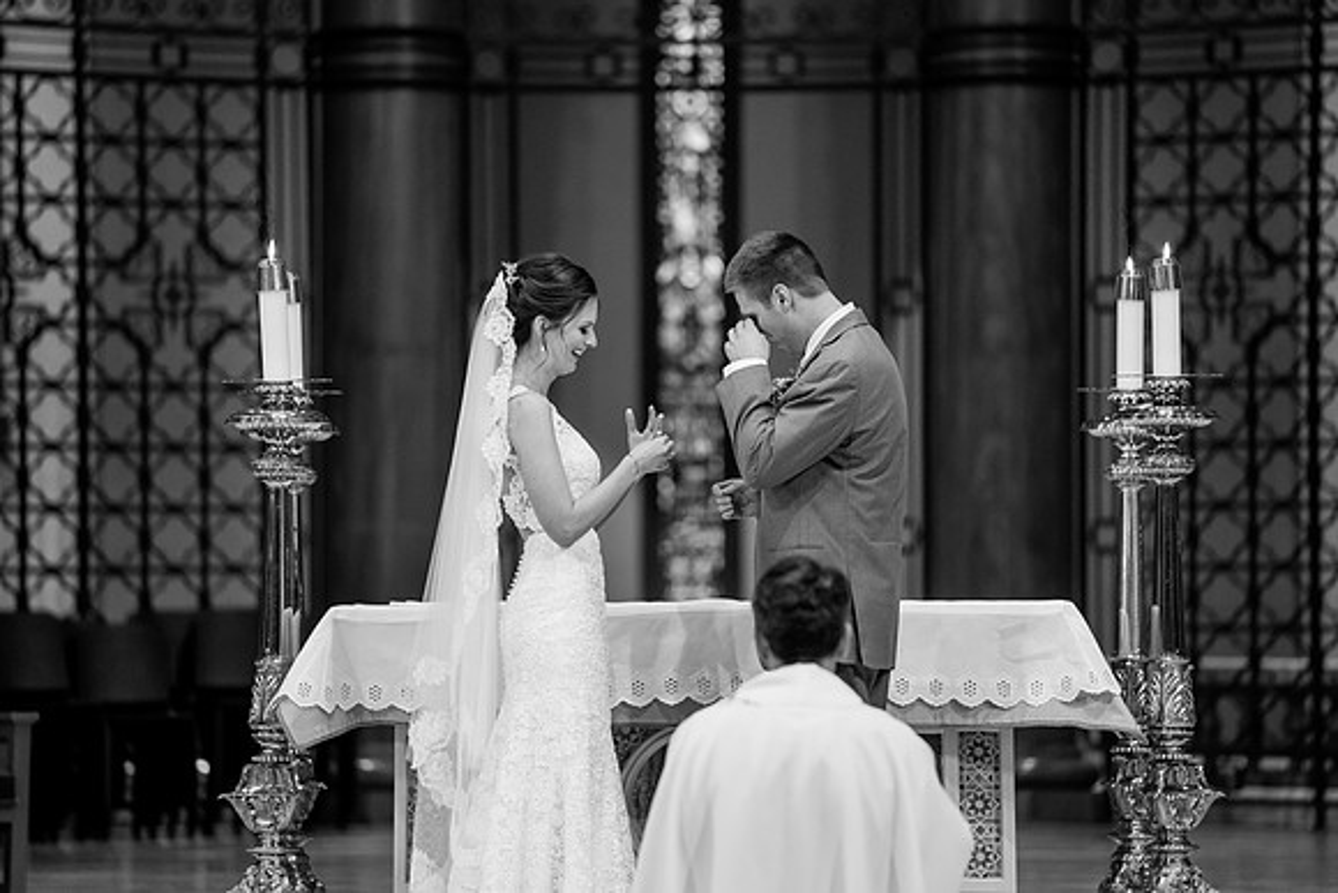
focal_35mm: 204
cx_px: 662
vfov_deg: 6.7
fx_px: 7584
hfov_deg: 10.1
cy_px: 446
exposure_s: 1/200
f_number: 2.8
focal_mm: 200
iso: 2000
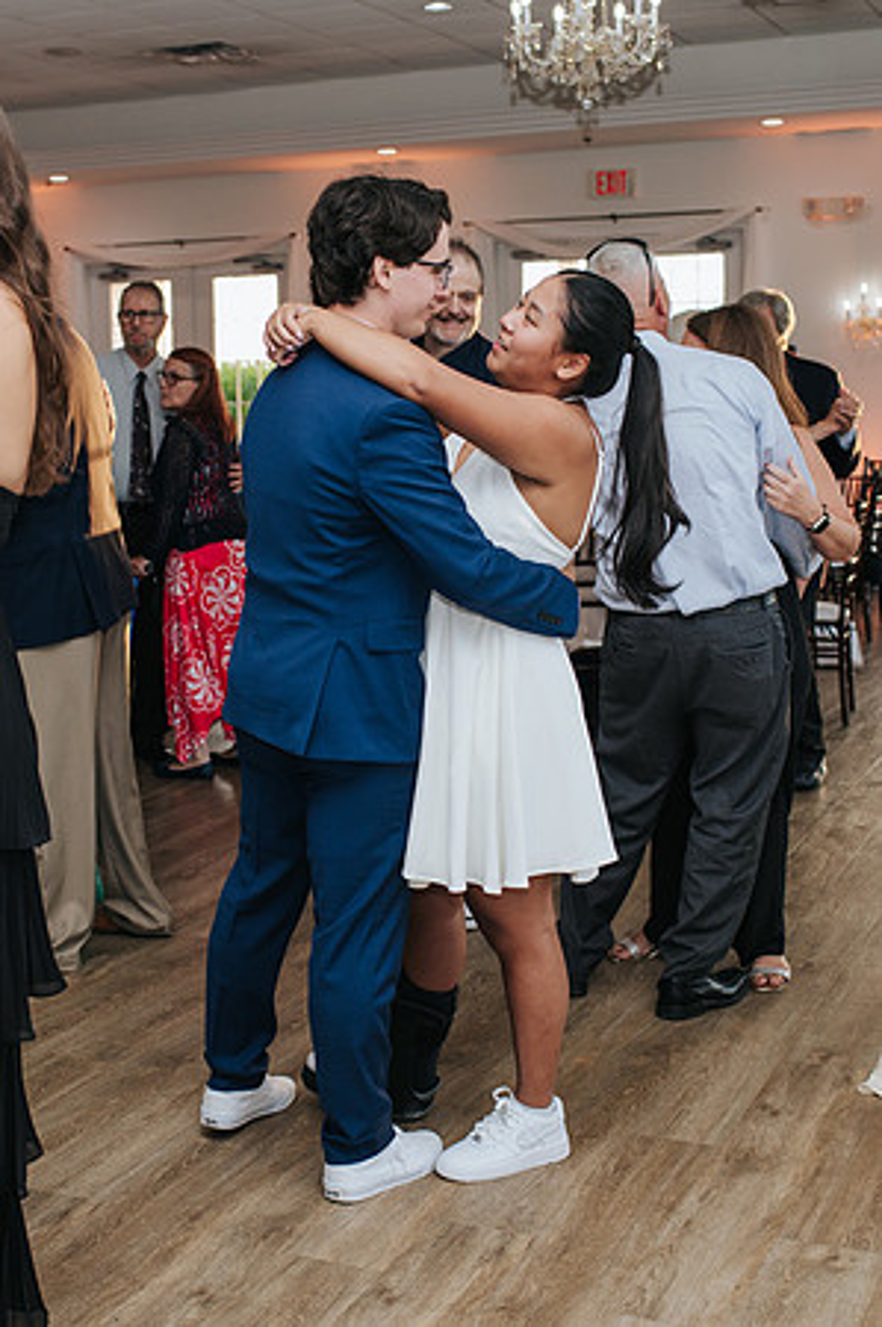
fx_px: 1936
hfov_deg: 25.6
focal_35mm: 53
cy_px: 664
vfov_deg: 37.8
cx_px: 316
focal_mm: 35
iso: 800
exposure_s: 1/200
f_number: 3.2
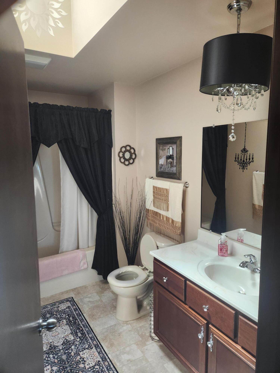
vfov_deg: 73.9
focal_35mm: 23
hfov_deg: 58.9
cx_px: 140
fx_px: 248
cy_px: 186
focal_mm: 5.4
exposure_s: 1/180
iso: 200
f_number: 1.8
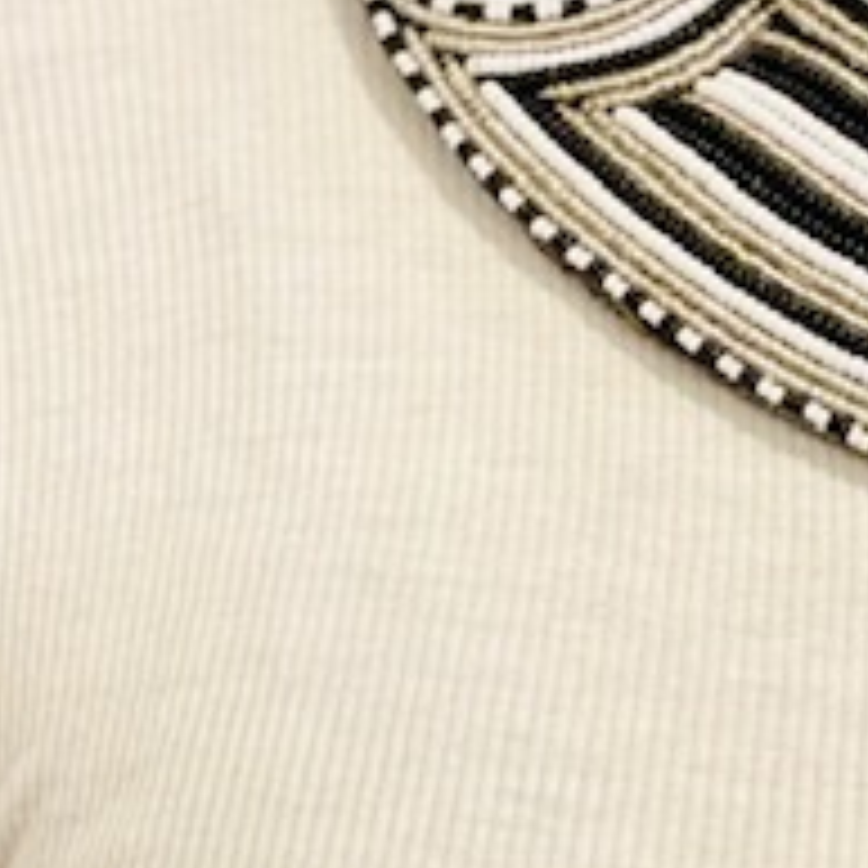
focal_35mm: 153
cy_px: 72
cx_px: 1327
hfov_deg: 11.0
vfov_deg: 11.3
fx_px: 4340
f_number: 2
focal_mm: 6
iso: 250
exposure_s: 1/33
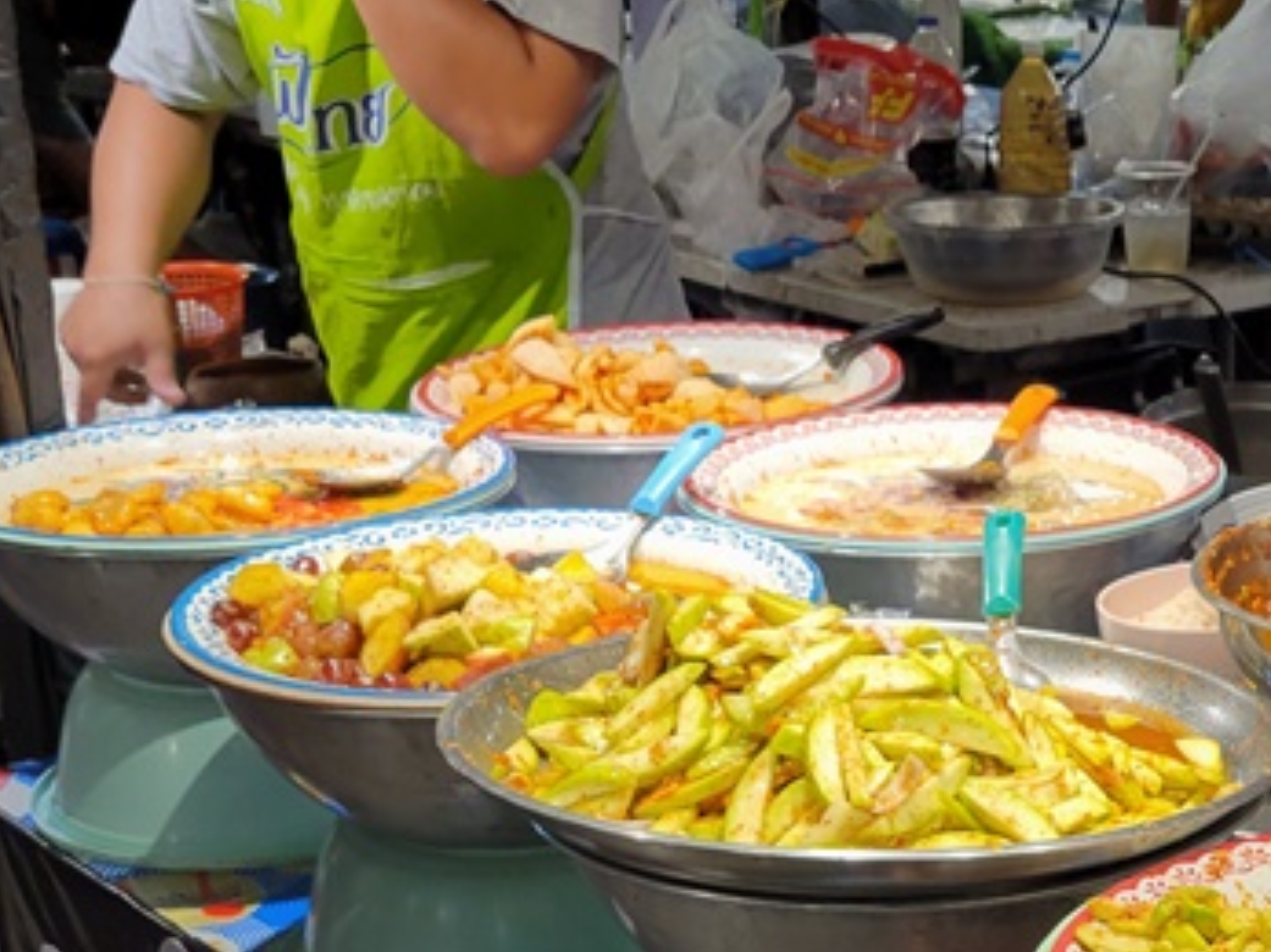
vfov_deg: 19.4
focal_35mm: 75
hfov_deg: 24.8
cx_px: 1271
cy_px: 765
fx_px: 2753
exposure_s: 1/100
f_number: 1.8
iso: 100
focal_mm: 5.4
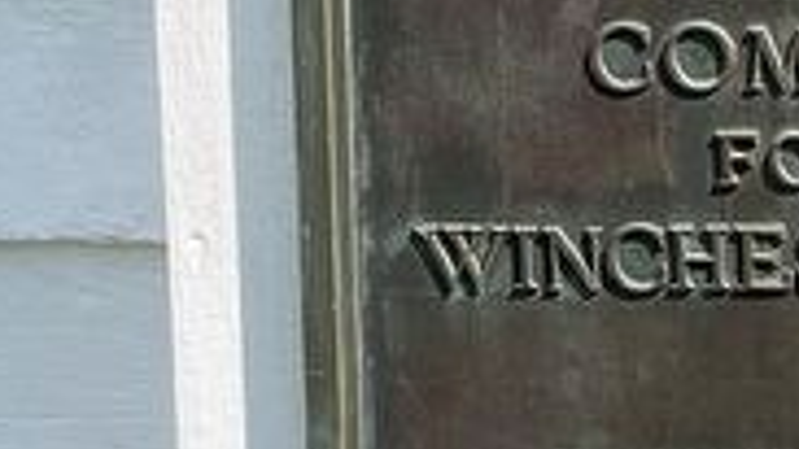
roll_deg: +1.2
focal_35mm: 124
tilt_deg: -7.4
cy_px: -423
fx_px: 2627
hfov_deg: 16.0
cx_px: 1144
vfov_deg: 9.2
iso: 50
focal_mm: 5.1
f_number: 1.6
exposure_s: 1/2513
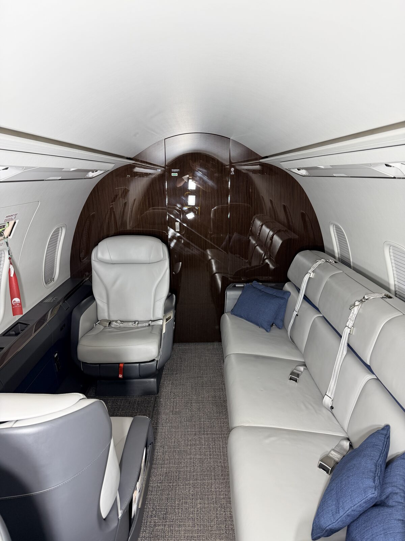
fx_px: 374
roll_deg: +0.0
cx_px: 202
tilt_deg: -12.1
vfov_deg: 71.6
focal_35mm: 24
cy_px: 270
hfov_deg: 56.8
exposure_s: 1/120
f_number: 1.78
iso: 80
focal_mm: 6.76
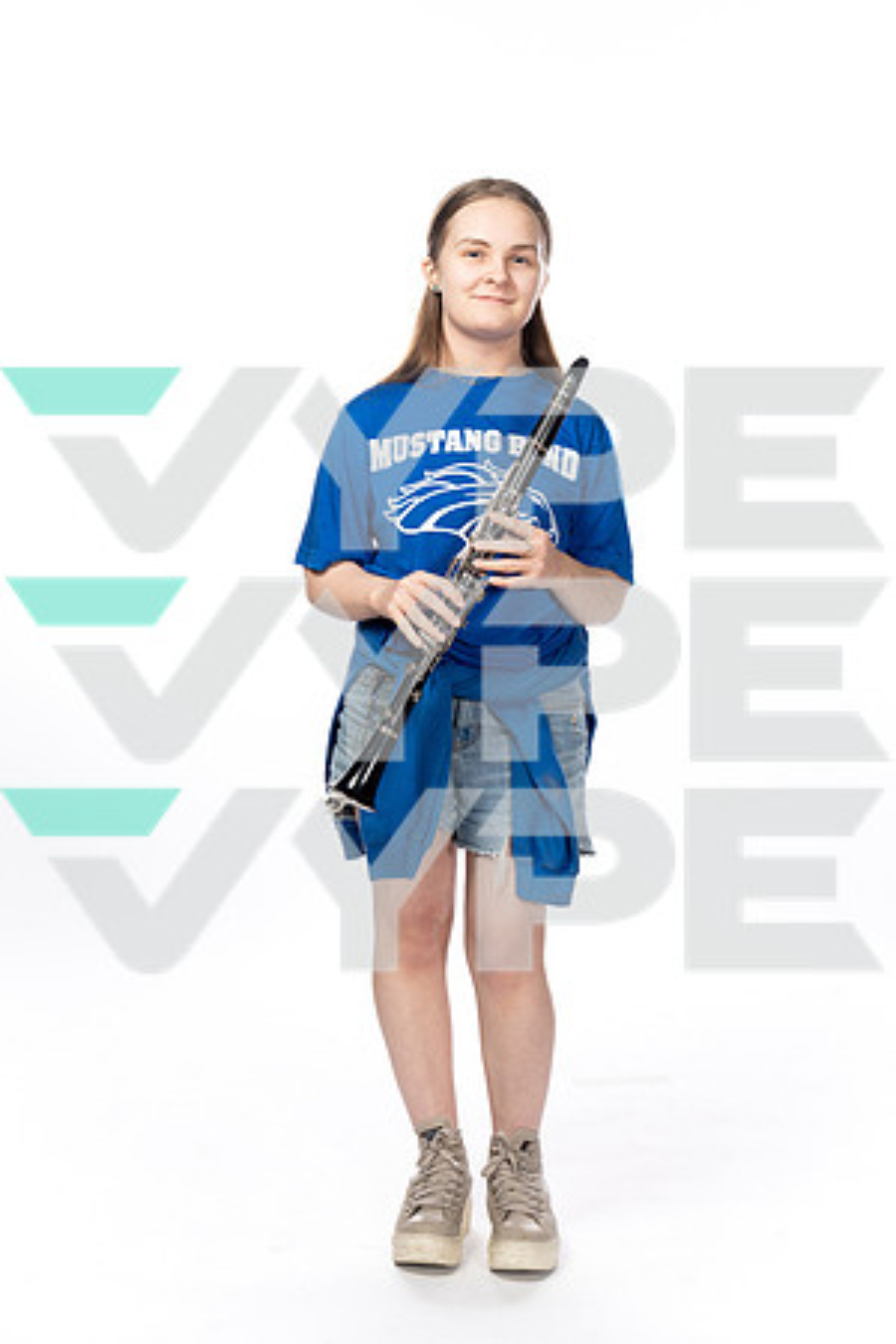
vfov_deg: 28.8
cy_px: 672
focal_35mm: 70
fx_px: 2613
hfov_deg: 19.5
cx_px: 448
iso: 640
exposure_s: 1/250
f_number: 8
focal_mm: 70
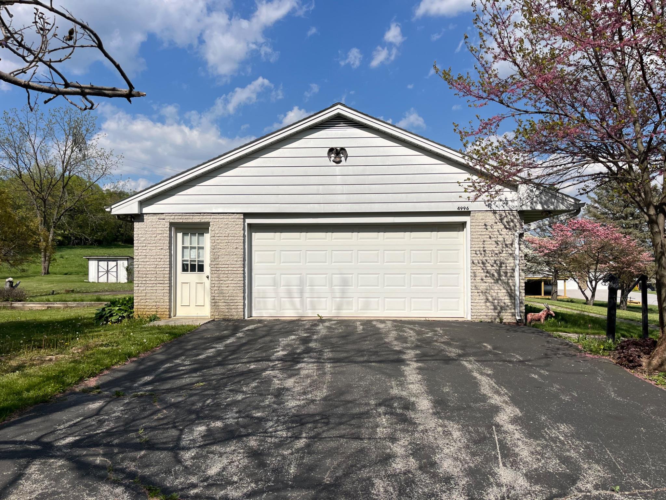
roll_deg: +0.4
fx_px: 500
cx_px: 333
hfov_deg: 67.3
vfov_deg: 53.1
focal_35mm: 26
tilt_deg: +2.3
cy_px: 250
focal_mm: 5.1
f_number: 1.6
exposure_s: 1/7353
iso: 50
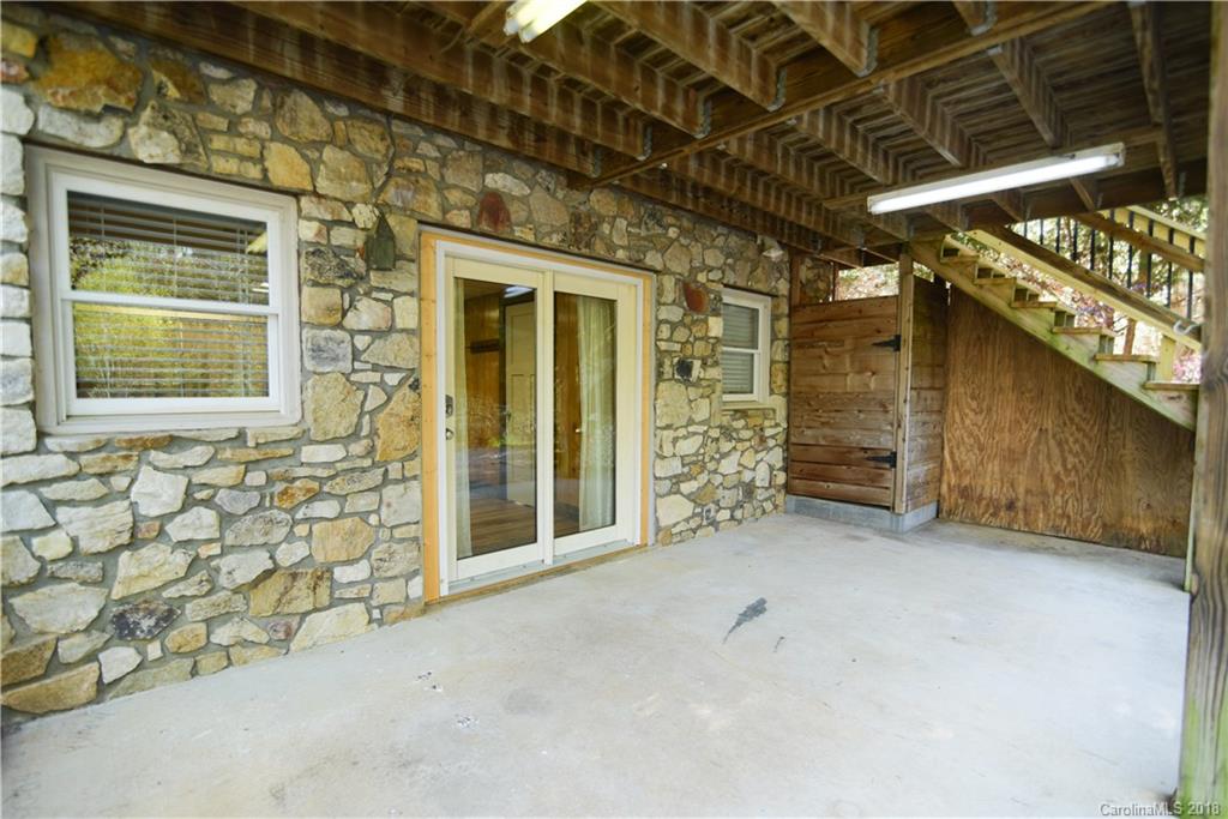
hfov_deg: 96.7
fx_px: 546
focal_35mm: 16
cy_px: 410
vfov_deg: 73.8
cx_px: 614
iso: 200
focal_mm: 16
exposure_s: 1/125
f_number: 3.5
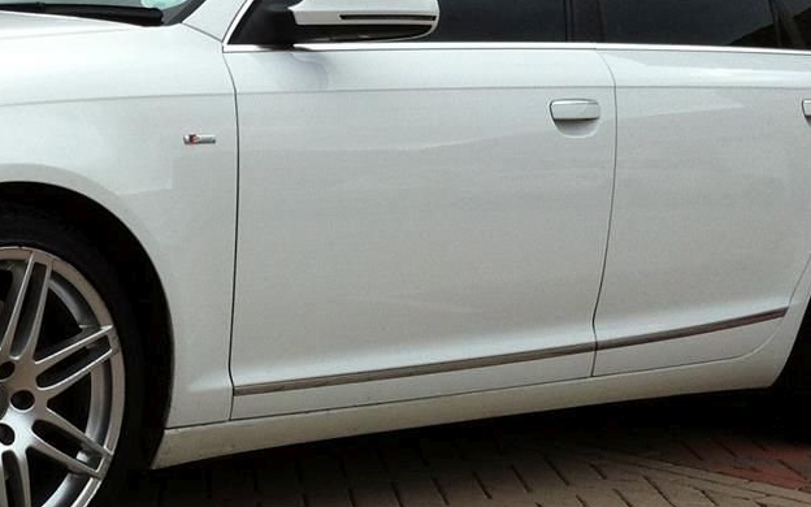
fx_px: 2100
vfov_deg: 13.8
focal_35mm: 95
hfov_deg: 21.4
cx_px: 87
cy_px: 310
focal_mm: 3.85
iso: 80
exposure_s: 1/866
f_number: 2.8
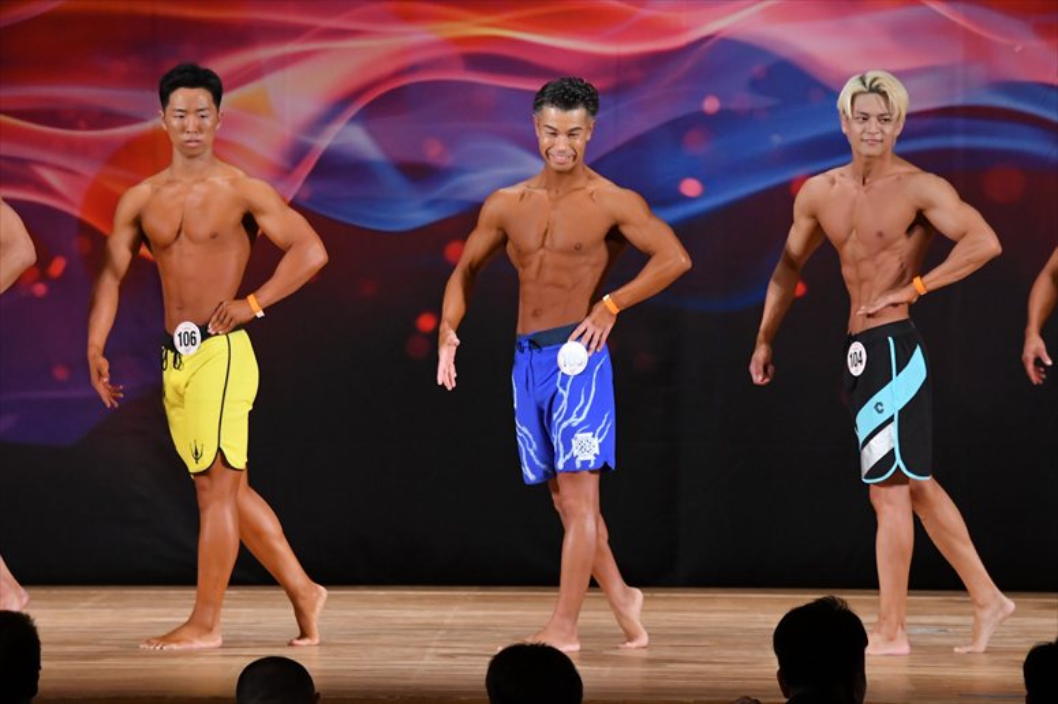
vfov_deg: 6.1
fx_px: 6609
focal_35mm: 225
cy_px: 352
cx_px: 529
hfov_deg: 9.2
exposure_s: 1/400
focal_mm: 150
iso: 3200
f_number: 5.6
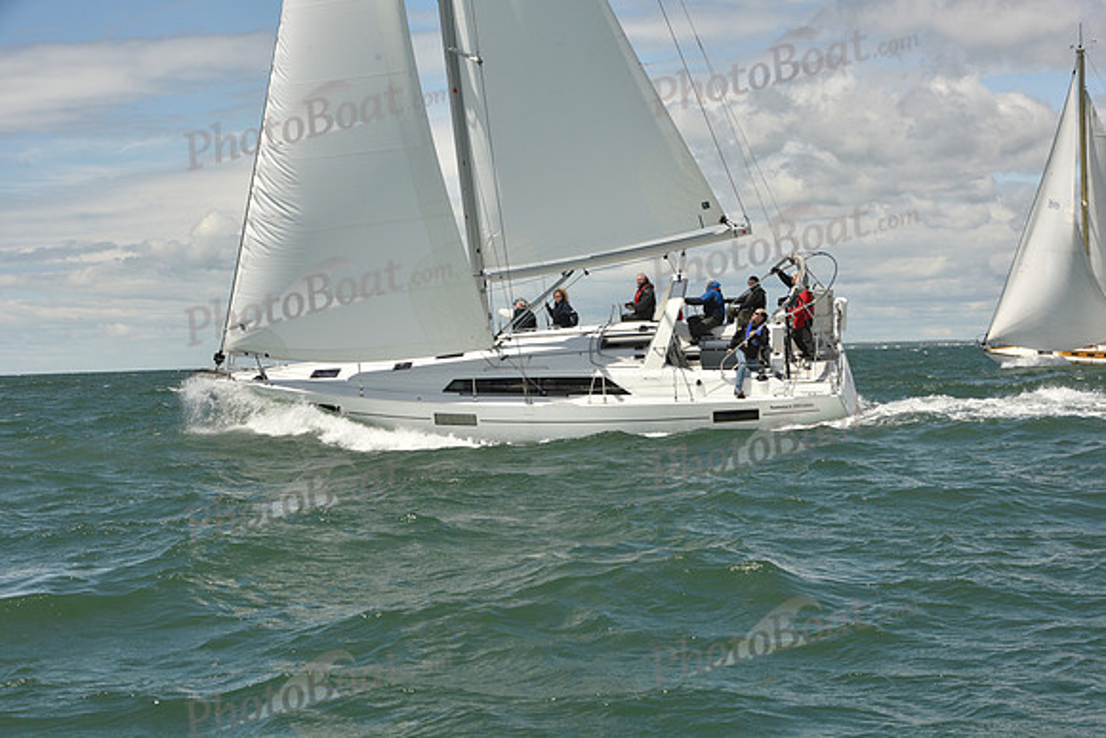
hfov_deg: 28.8
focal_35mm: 70
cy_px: 369
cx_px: 553
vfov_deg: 19.5
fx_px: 2151
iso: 320
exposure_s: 1/800
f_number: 11
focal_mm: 70
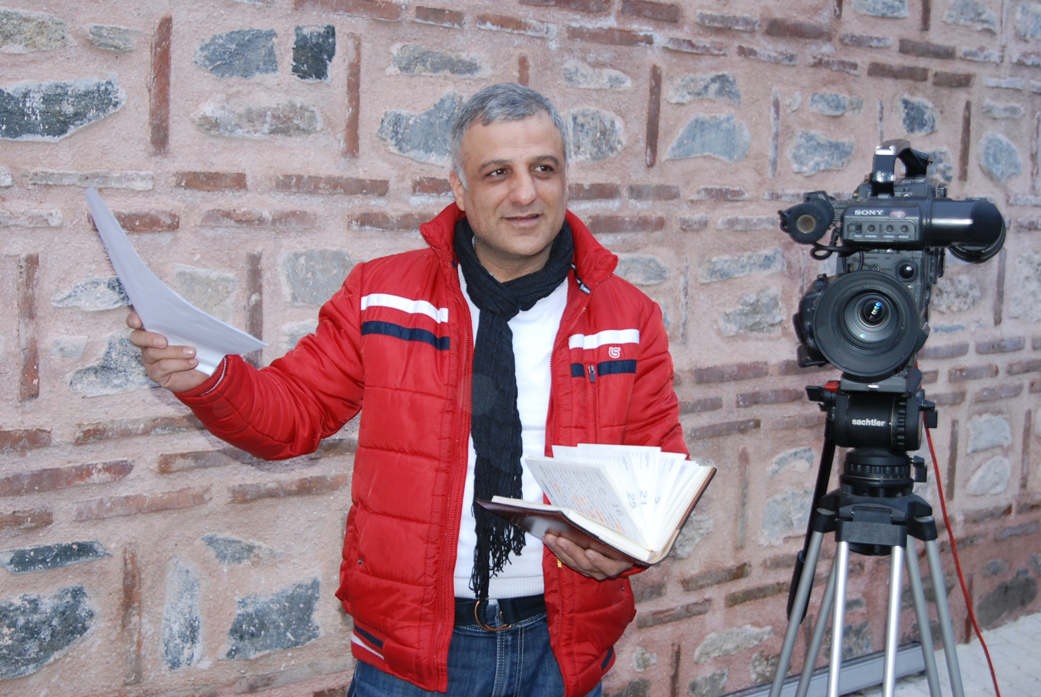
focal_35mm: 52
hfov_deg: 37.8
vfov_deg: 25.8
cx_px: 520
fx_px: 1520
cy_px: 348
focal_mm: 35
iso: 400
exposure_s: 1/60
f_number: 4
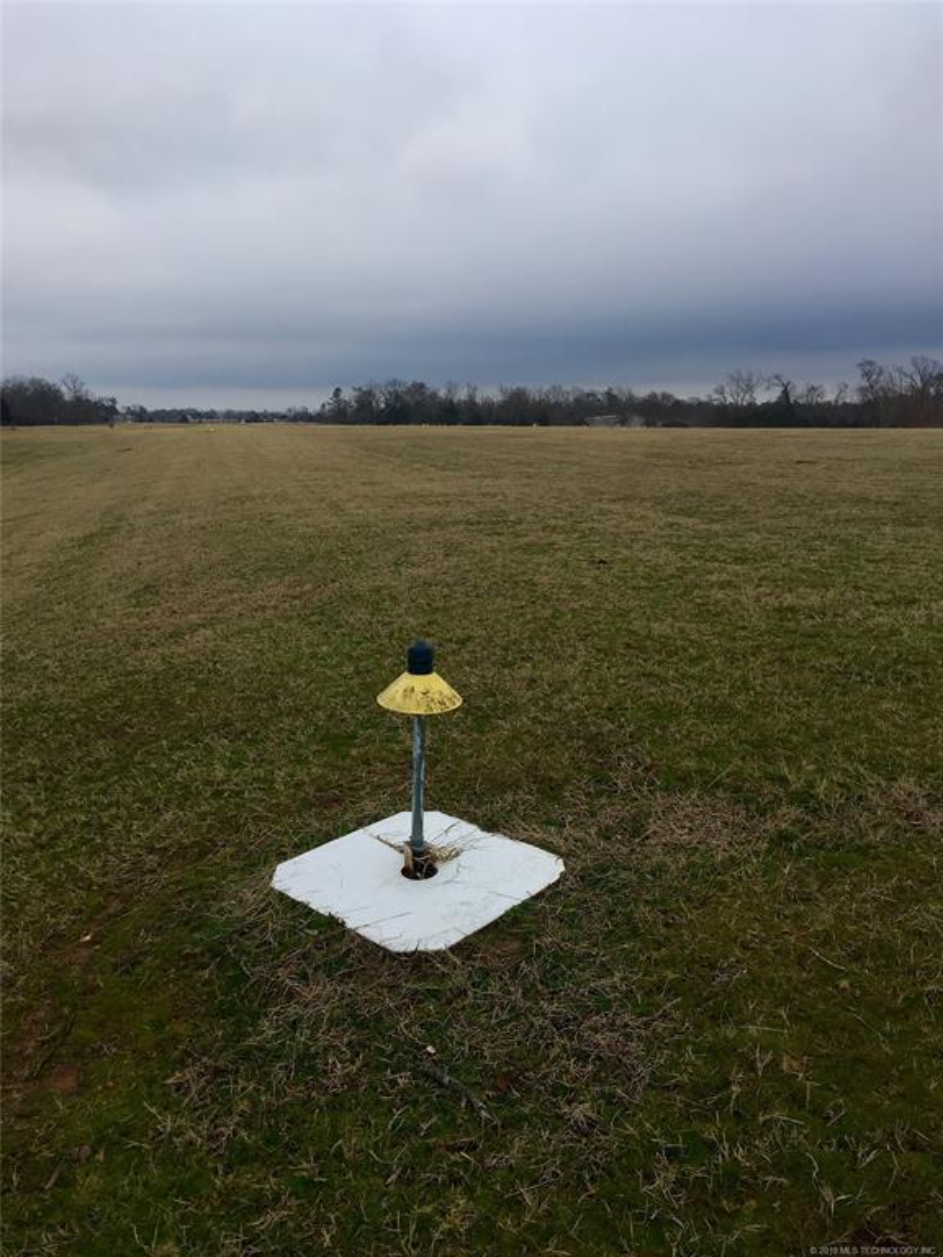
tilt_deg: -9.8
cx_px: 472
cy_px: 628
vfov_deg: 61.7
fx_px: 1053
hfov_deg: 48.2
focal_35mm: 29
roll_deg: +0.7
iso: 25
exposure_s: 1/538
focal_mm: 4.15
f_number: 2.2
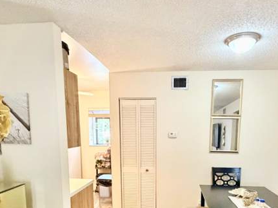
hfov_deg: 66.9
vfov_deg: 50.8
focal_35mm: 26
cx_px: 161
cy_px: 156
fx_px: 209
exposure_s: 1/60
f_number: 2.2
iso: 1250
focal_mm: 2.22
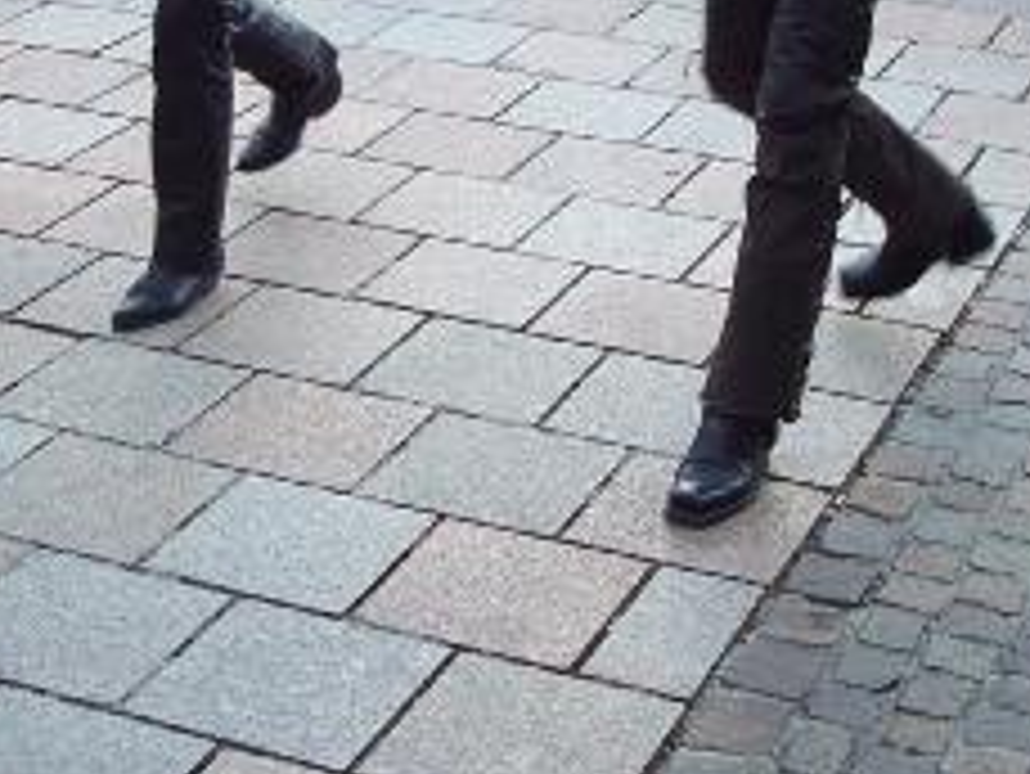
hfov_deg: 23.0
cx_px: 495
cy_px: -25
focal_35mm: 85
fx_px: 2531
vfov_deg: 17.0
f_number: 3.4
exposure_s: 1/45
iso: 100
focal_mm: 8
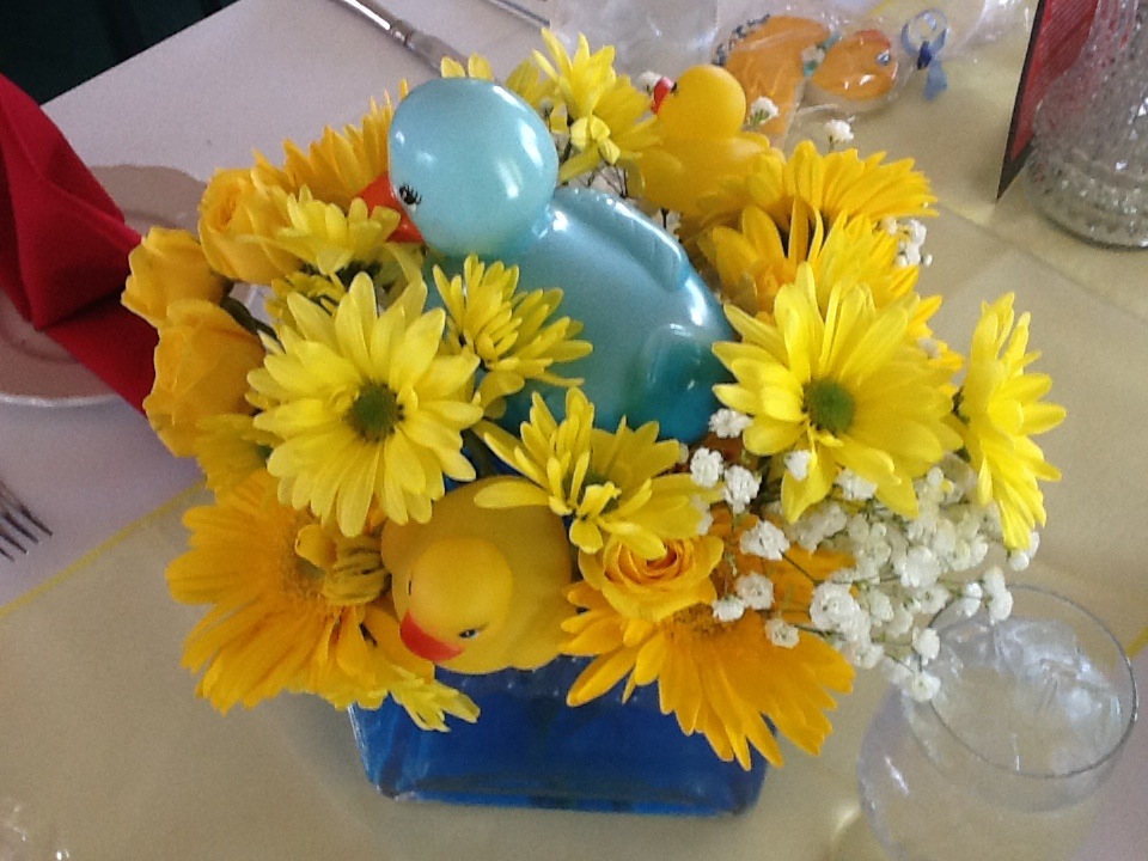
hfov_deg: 56.8
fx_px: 1061
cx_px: 574
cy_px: 430
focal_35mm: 32
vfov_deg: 44.2
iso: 80
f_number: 2.4
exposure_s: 1/30
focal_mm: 2.03
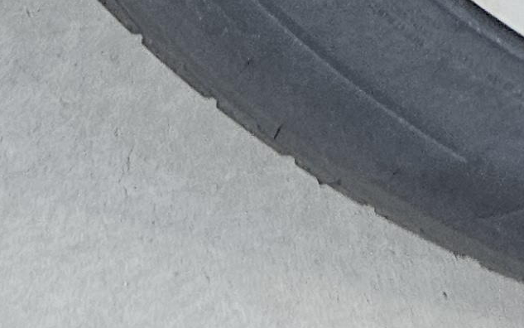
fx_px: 2200
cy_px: -615
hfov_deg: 12.5
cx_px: 910
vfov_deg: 7.6
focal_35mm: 154
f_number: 1.8
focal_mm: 5.4
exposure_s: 1/120
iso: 200
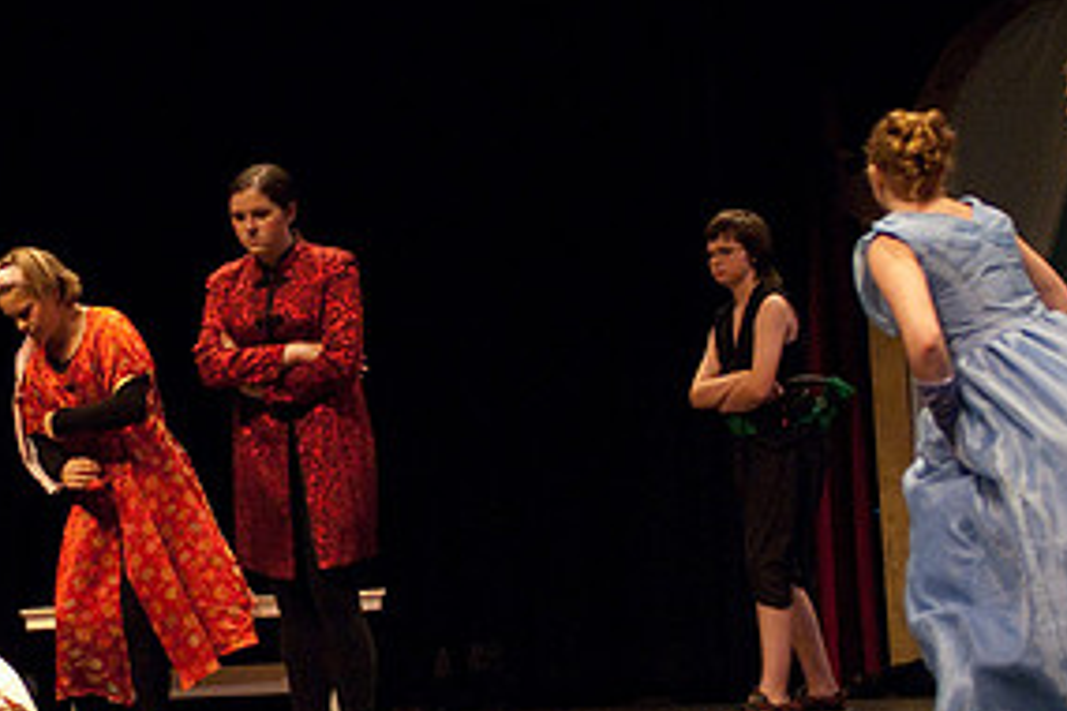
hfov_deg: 19.0
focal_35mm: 107
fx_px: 3172
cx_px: 258
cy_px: 296
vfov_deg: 12.8
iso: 1250
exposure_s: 1/200
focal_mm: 35
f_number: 2.8
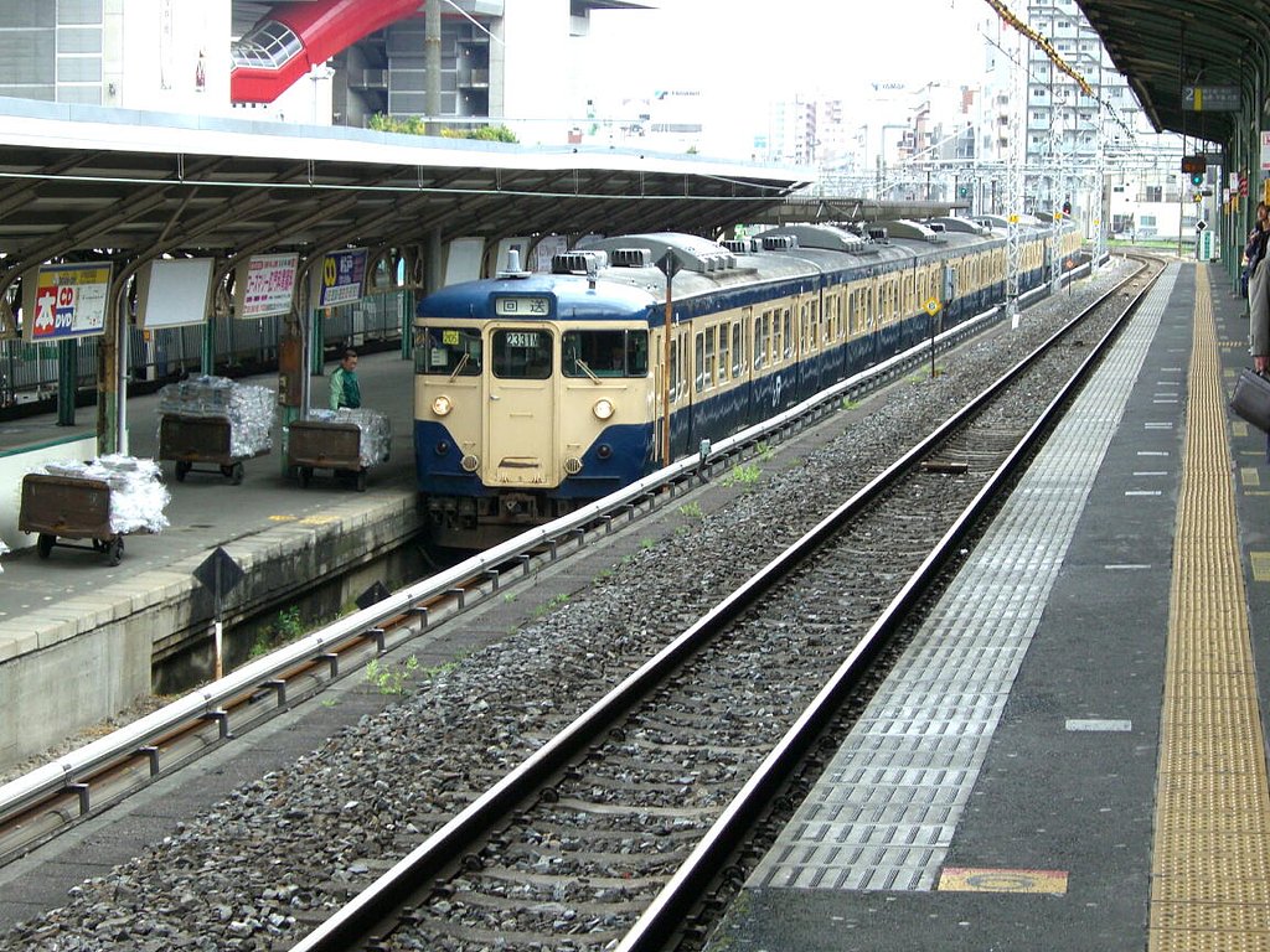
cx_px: 635
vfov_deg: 15.9
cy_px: 476
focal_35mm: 93
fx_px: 3412
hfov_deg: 21.1
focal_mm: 19.4
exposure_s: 1/125
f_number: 4.8
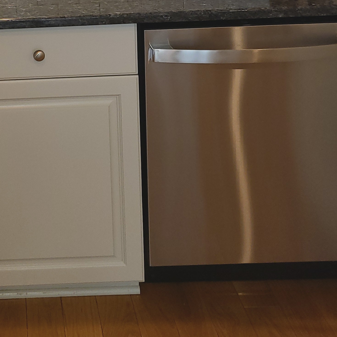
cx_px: -2
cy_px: -83
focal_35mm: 63
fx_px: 694
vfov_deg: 24.4
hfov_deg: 25.9
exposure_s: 1/60
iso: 64
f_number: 1.8
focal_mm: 5.4
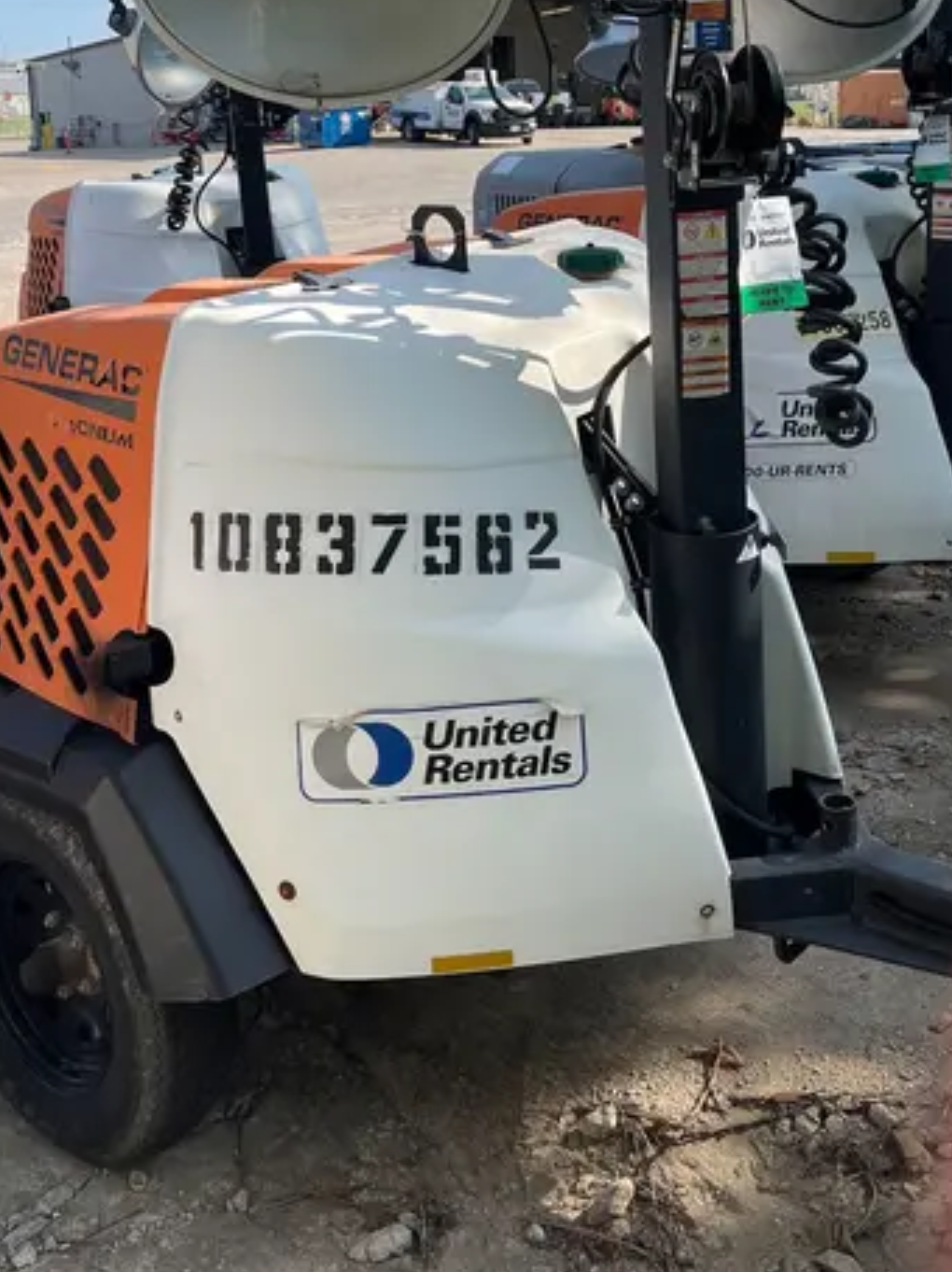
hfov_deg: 34.2
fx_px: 1542
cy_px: 301
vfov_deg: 43.2
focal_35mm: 42
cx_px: 566
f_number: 1.6
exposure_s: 1/2268
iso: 50
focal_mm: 5.1
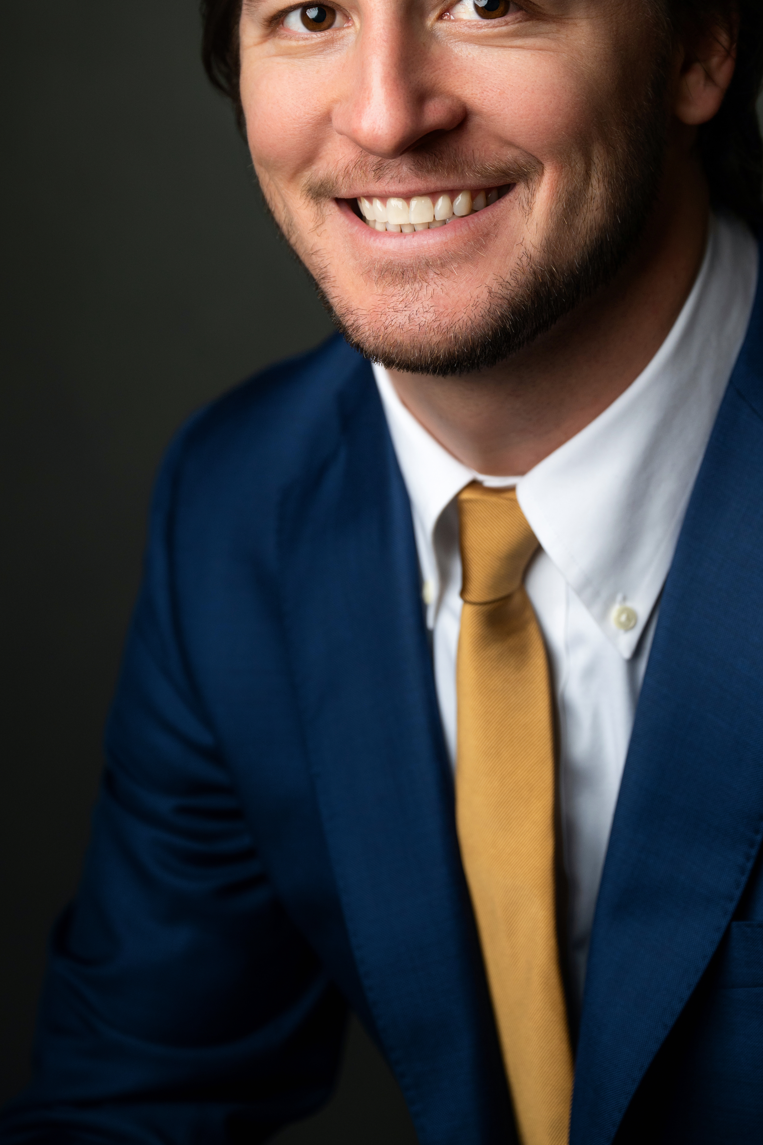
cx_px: 530
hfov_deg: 12.8
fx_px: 3401
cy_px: 310
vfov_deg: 19.0
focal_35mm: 107
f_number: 3.5
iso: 200
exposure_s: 1/200
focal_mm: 70
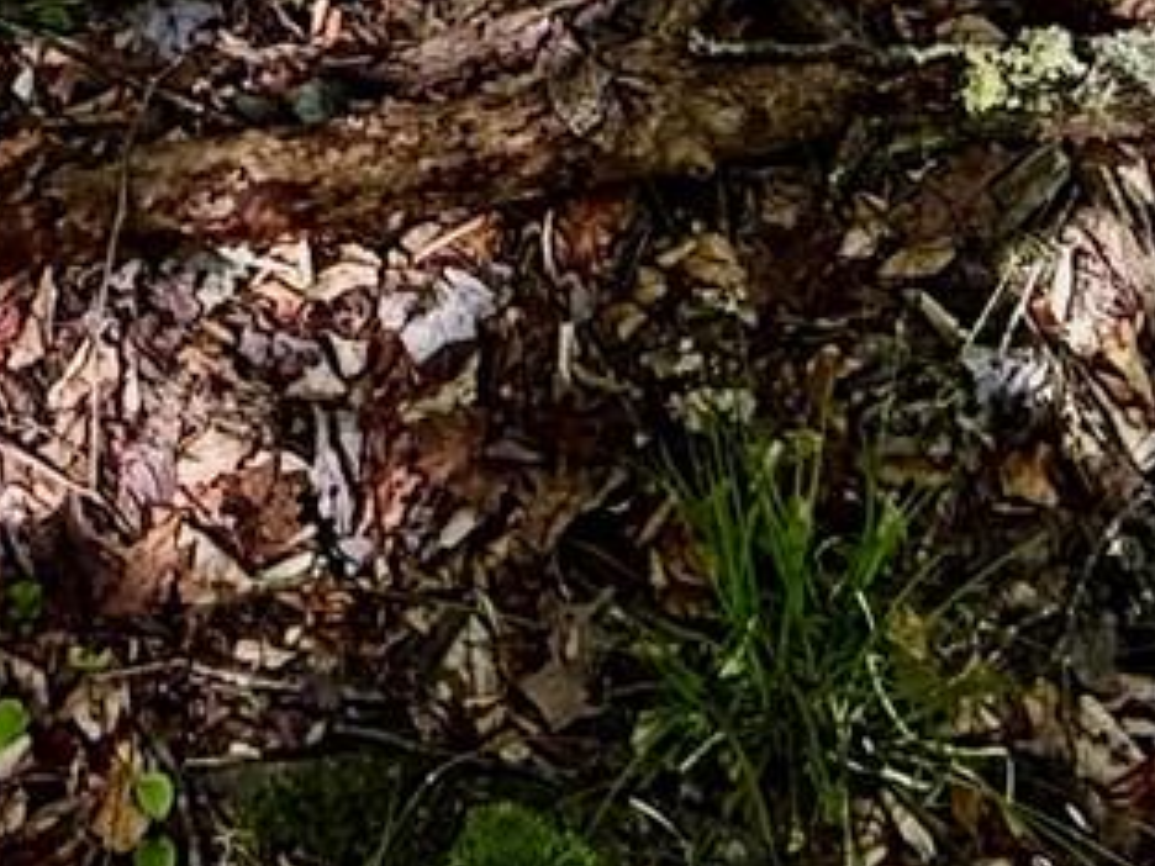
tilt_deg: -11.3
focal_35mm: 92
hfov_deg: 21.3
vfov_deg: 11.1
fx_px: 3070
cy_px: -1636
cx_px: 537
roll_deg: -1.8
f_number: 2.2
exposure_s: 1/143
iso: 64
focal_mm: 2.22
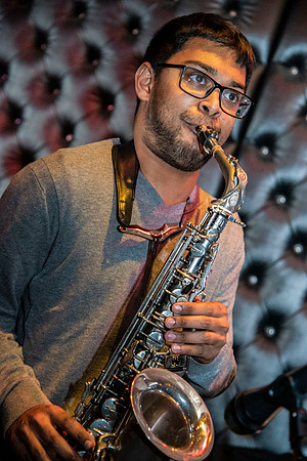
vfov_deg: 27.0
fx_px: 959
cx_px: 154
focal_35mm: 75
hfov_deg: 18.2
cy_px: 230
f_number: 4
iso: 6400
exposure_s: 1/200
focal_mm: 75
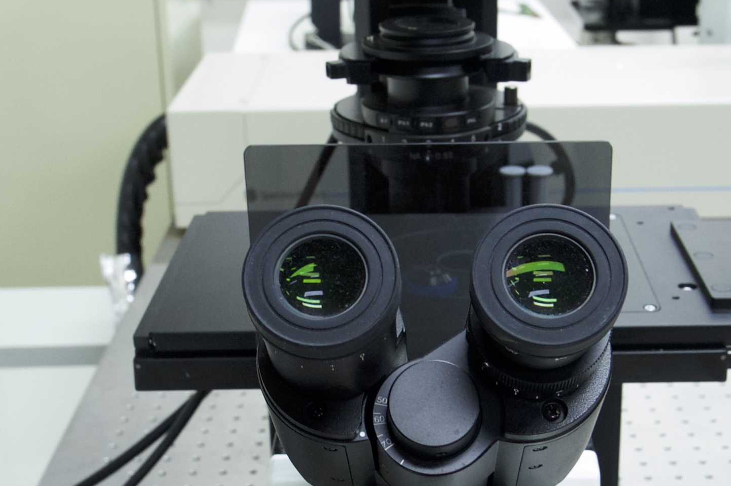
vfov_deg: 20.0
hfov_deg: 29.6
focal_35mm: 68
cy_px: 290
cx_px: 450
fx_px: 1380
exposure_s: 1/15
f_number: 8
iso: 3200
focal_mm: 23
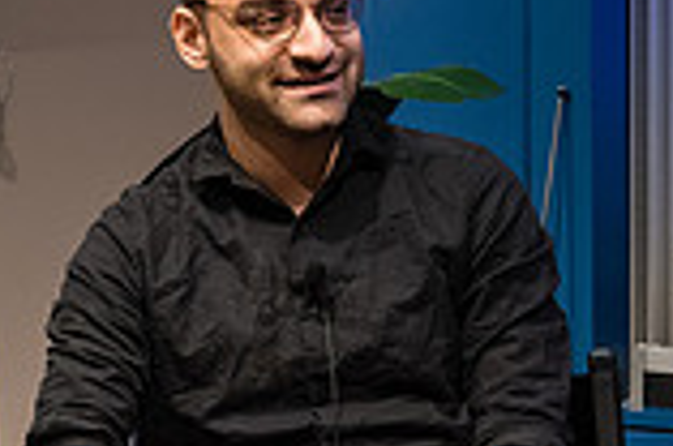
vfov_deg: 5.1
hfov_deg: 7.7
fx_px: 4981
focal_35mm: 267
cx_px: 749
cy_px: 103
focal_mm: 66
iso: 6400
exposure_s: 1/200
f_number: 4
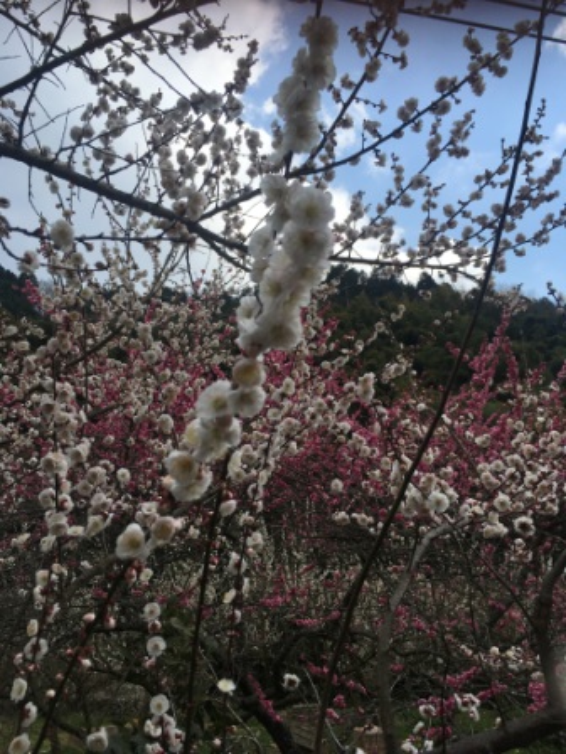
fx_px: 632
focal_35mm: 29
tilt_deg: +23.0
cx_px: 283
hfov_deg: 48.2
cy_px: 377
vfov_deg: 61.7
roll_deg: +0.3
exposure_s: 1/1748
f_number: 2.2
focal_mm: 4.15
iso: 25
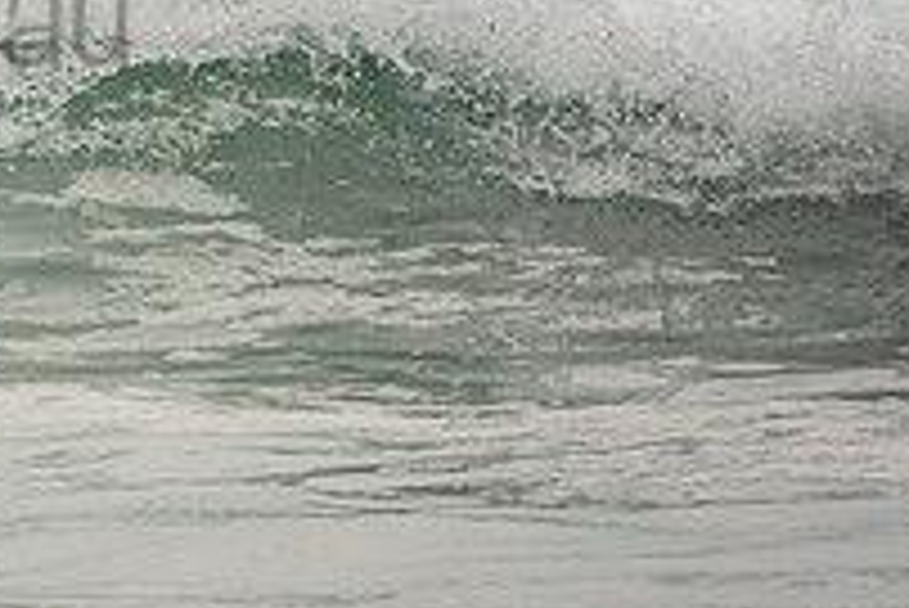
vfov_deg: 0.8
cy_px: -38
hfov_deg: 1.2
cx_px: -346
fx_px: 43586
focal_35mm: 1725
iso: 320
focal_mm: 400
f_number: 5.6
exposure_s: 1/1250
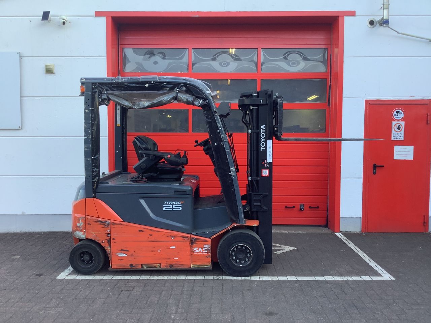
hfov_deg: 58.4
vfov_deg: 45.4
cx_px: 216
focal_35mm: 31
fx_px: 386
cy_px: 162
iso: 40
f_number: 2.4
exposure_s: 1/100
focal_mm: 3.3
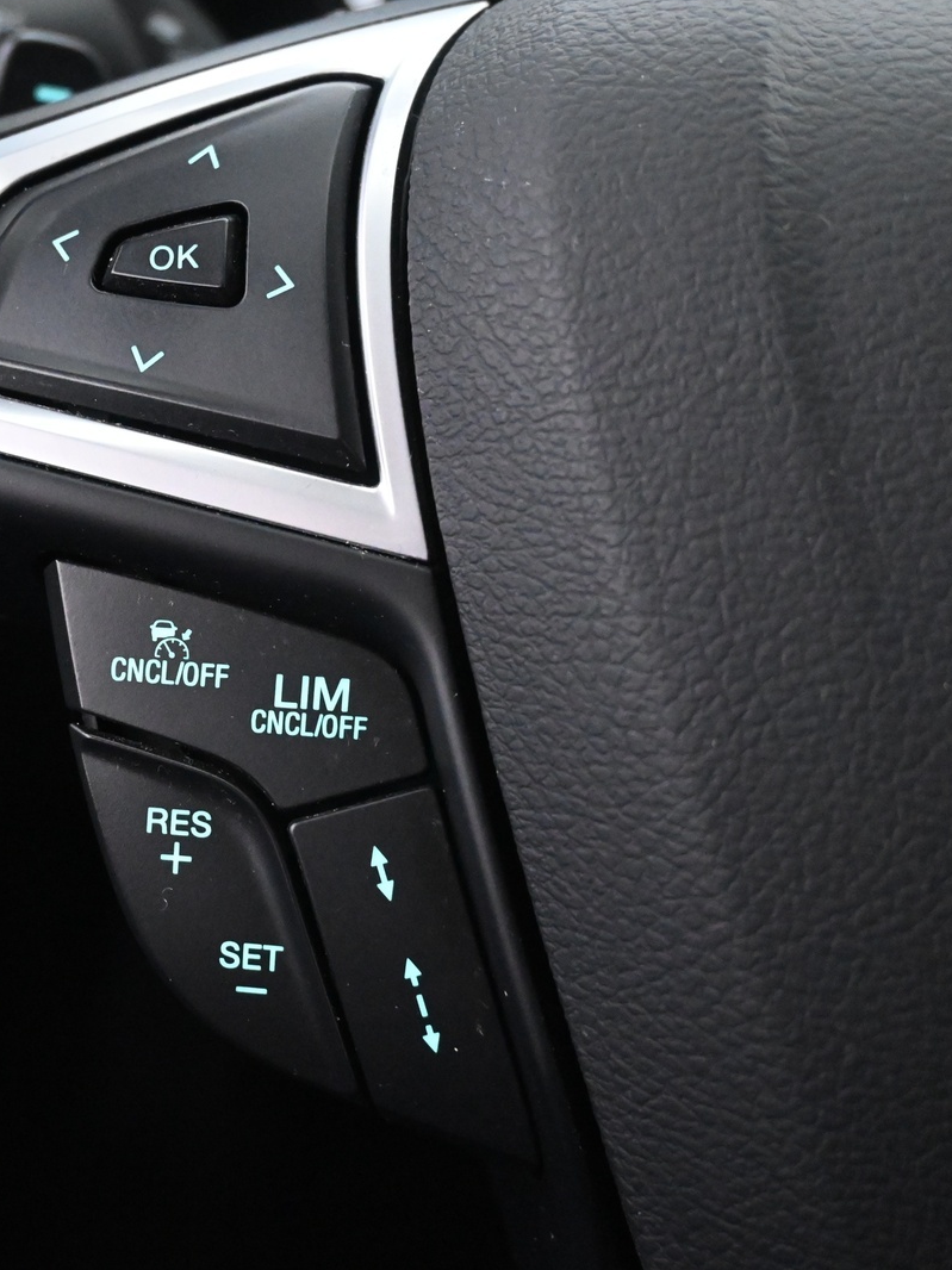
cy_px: 628
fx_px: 2091
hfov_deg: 25.1
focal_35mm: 57
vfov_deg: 33.8
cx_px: 167
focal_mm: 26
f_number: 4.5
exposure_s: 1/40
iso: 6400
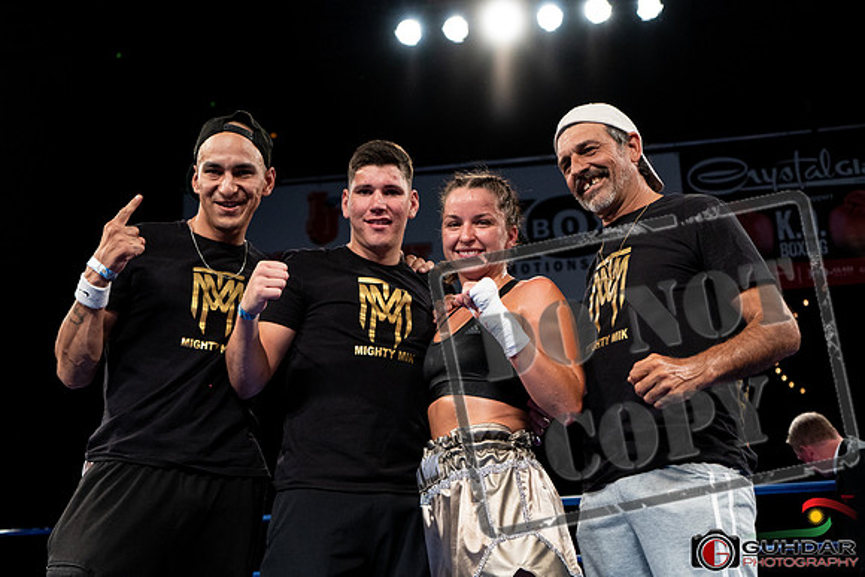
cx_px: 432
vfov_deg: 26.5
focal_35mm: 51
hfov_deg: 38.9
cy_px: 288
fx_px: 1226
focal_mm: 51
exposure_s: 1/1000
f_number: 4
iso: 3200
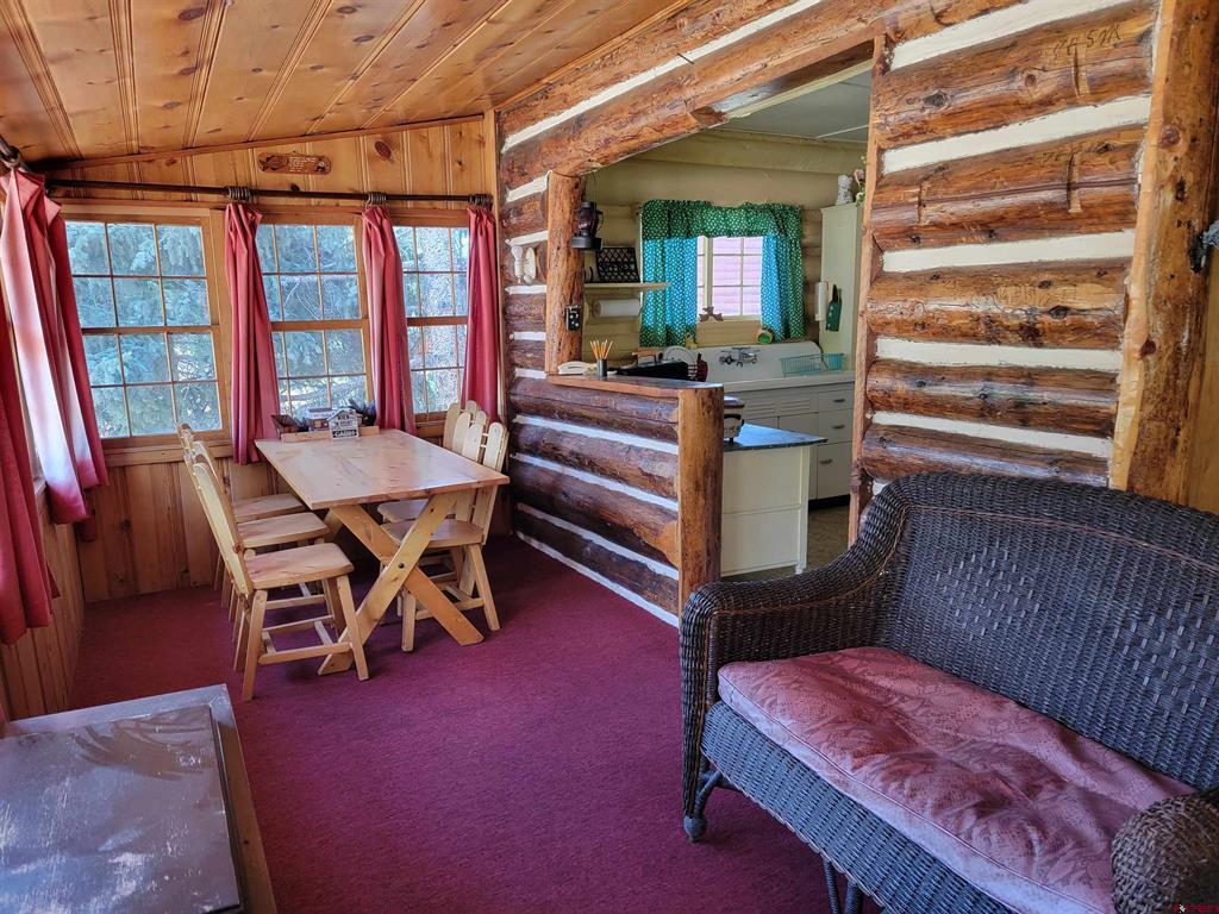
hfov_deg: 71.6
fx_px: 845
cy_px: 457
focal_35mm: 24
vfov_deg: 56.8
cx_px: 610
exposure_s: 1/120
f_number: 1.8
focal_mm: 6.7
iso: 320
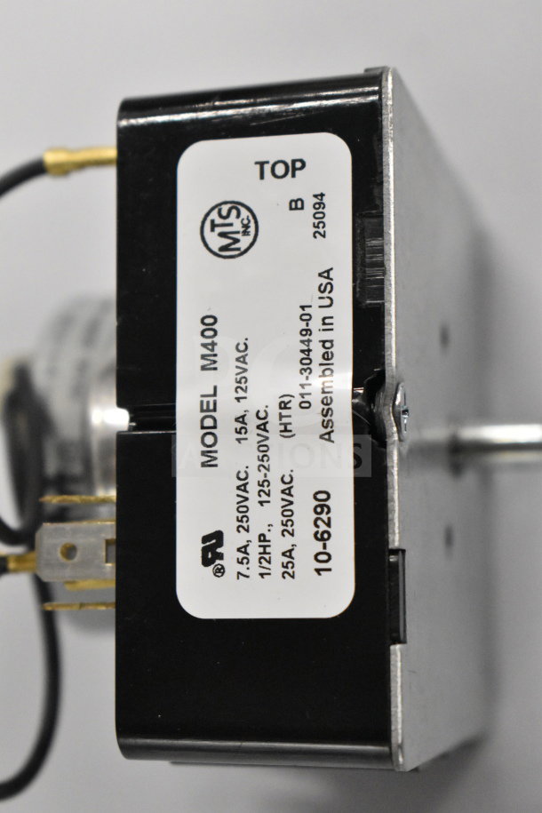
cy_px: 406
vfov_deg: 24.6
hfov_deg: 16.6
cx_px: 271
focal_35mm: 82
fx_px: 1863
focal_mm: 55
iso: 8000
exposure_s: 1/100
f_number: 5.6
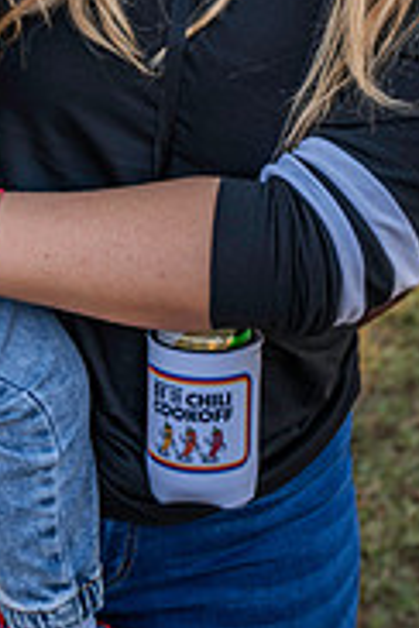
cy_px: -51
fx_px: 1676
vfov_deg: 20.3
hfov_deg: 14.2
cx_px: 158
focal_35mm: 96
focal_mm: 39
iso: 160
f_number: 4
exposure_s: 1/160
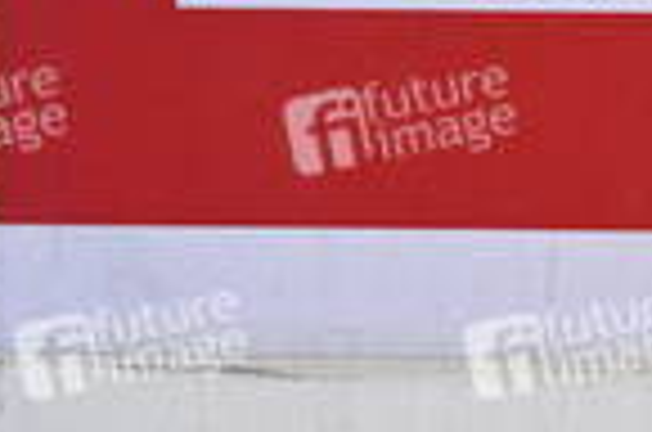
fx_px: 5132
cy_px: -216
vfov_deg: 4.8
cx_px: 911
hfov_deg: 7.2
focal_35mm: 284
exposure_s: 1/500
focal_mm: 91
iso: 1000
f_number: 2.8
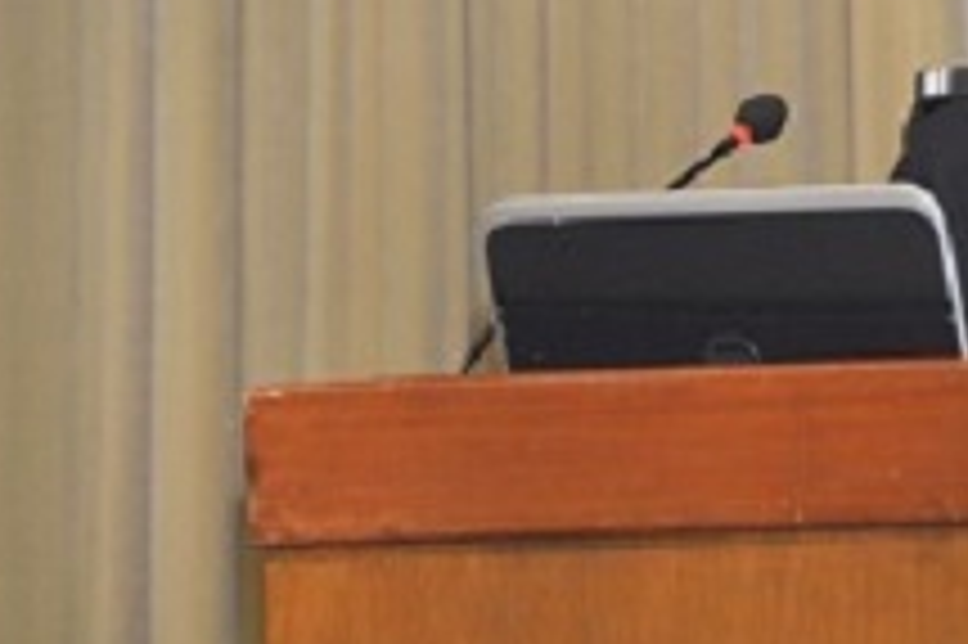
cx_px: 986
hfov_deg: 3.5
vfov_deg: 2.3
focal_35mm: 593
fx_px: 15932
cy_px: 7
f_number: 5.6
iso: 500
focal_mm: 170
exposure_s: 1/60
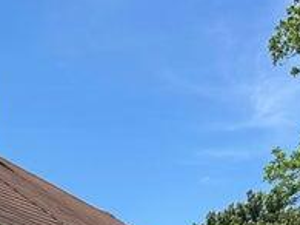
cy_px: 367
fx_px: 909
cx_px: -168
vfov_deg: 13.1
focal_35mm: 105
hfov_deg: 16.8
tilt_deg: +6.3
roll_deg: +0.9
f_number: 1.78
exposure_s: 1/3356
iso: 80
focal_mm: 6.86
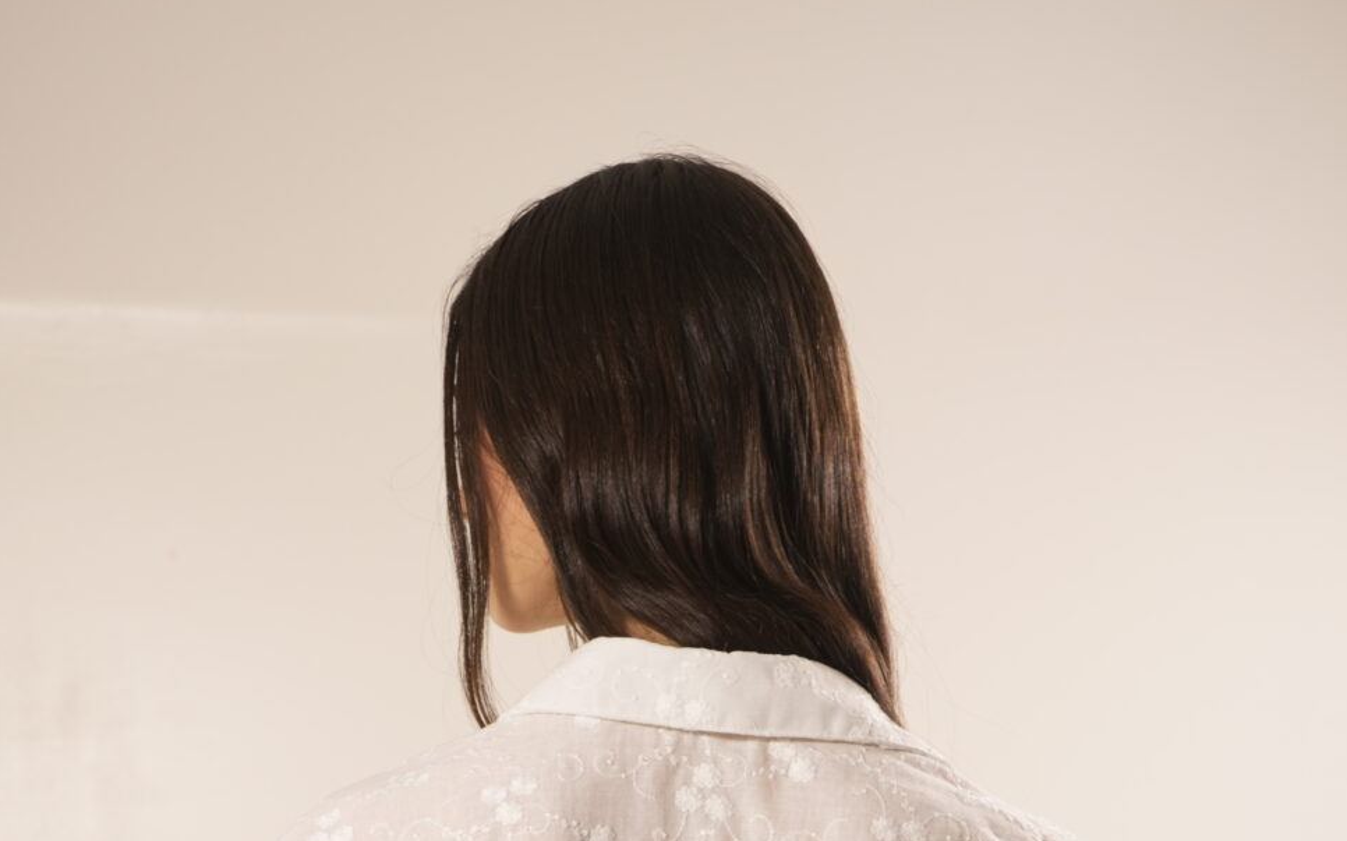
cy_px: 1152
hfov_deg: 21.9
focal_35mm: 95
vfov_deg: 13.2
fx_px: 3486
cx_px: 676
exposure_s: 1/40
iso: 400
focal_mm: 50
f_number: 4
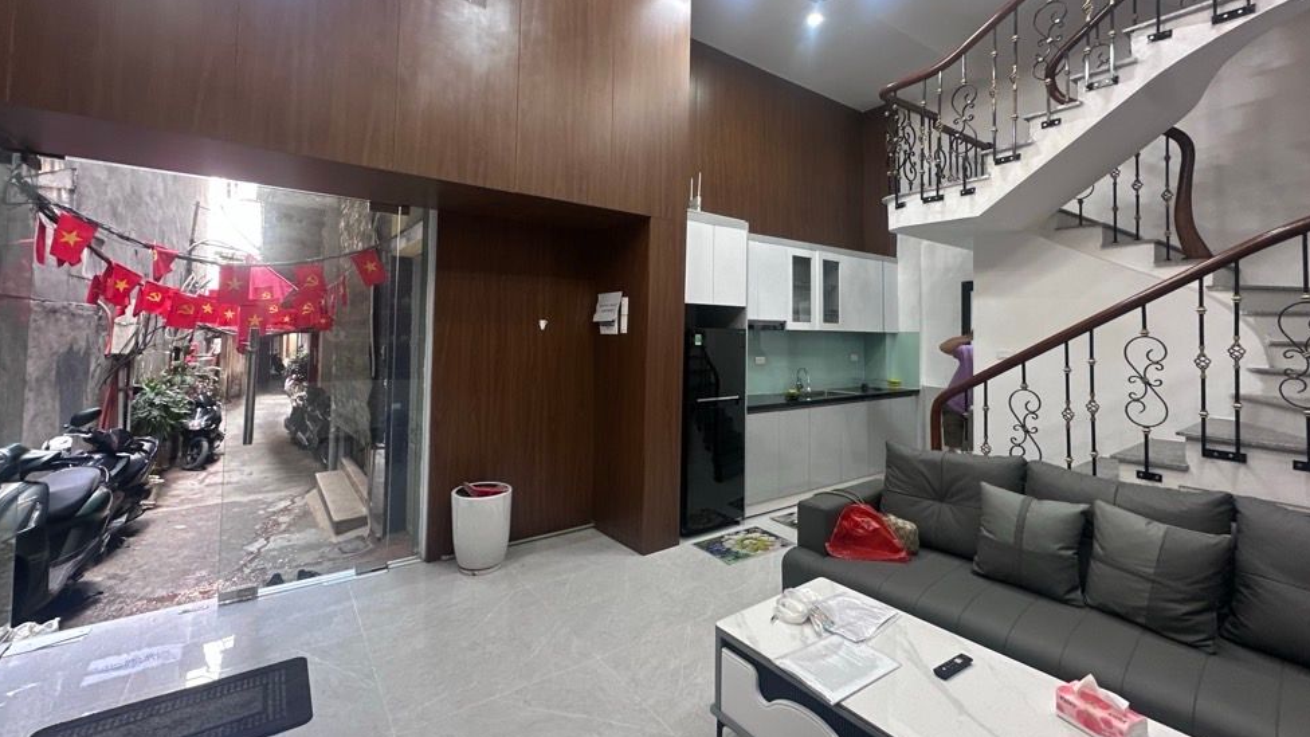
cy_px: 314
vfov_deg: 66.7
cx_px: 672
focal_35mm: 16
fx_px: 556
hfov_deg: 99.3
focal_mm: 2.22
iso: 400
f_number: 2.2
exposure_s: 1/50
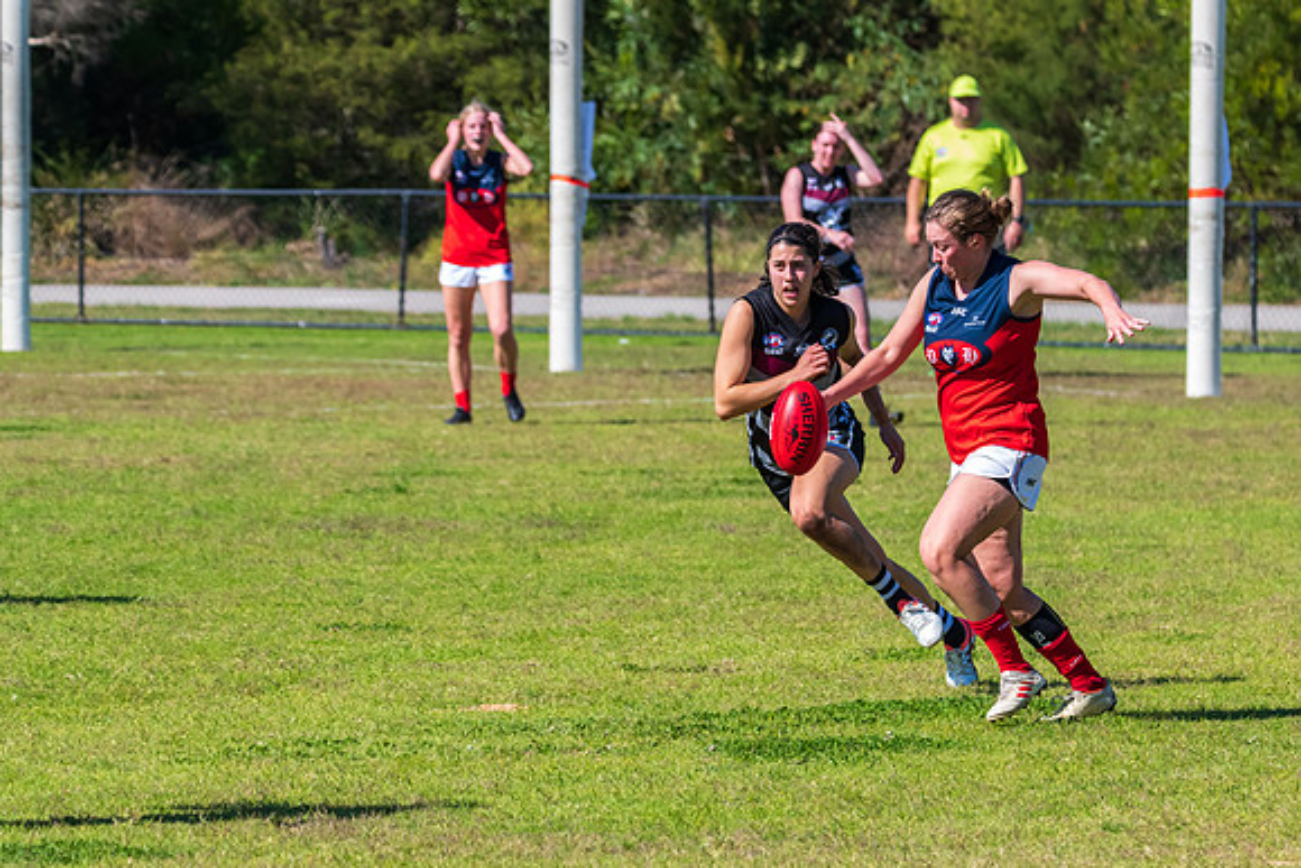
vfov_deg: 4.2
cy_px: 504
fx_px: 11767
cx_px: 950
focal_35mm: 326
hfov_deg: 6.3
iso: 800
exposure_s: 1/2000
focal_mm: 220
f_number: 9
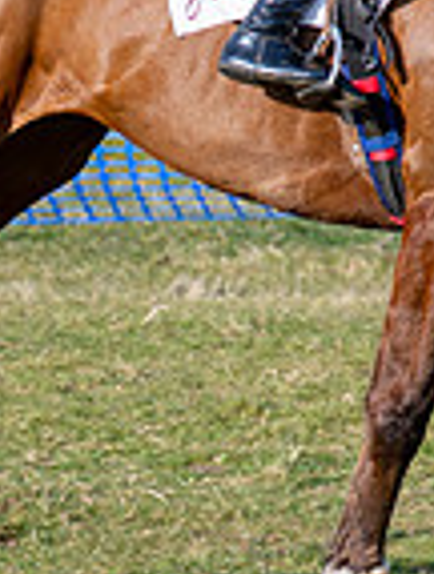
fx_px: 10801
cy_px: 126
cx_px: 207
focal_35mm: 649
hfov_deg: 2.3
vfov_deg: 3.0
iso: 100
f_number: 2.8
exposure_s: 1/1600
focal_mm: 88
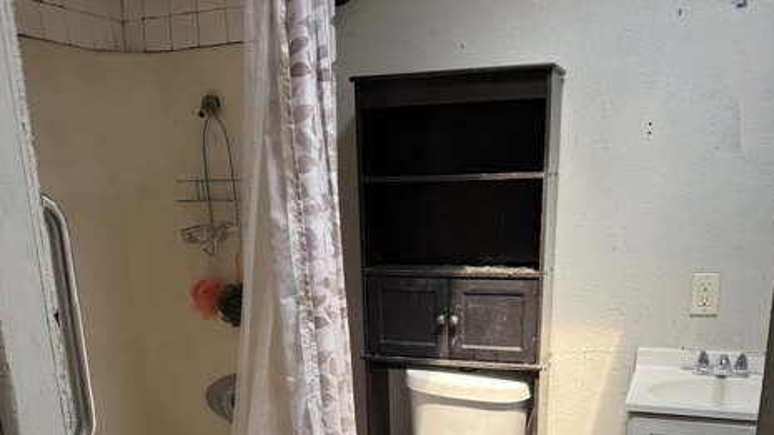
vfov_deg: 31.1
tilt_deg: -16.3
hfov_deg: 55.3
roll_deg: +0.8
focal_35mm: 36
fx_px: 738
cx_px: 386
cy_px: 400
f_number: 1.78
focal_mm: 6.76
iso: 160
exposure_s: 1/121
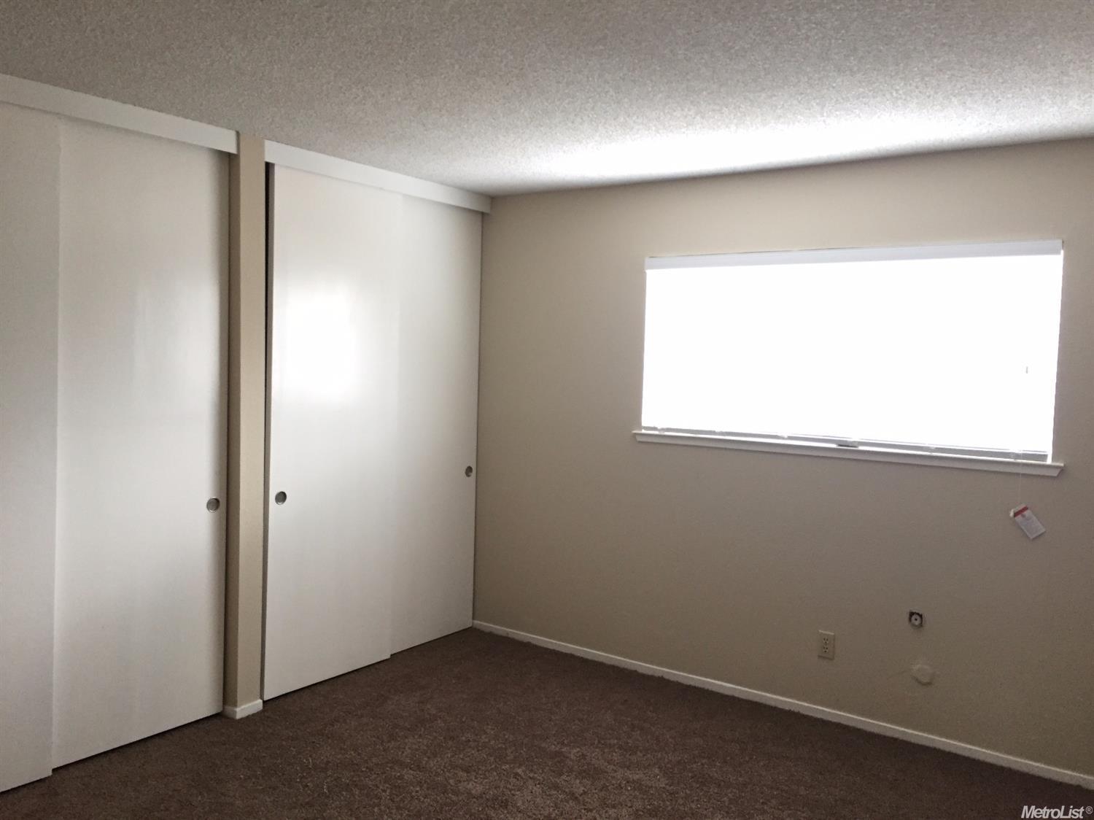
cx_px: 547
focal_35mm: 29
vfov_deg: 48.2
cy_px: 410
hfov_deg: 61.7
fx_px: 916
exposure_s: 1/30
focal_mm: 4.15
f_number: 2.2
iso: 125
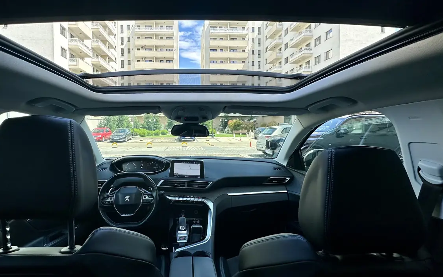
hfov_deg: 87.5
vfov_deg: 62.2
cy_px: 131
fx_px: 229
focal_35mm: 19
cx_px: 192
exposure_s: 1/629
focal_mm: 2.22
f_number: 2.2
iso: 40
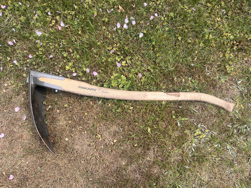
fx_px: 189
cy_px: 94
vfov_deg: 53.1
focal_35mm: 26
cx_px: 126
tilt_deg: -64.8
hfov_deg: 67.3
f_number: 1.6
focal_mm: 5.1
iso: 50
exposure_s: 1/737
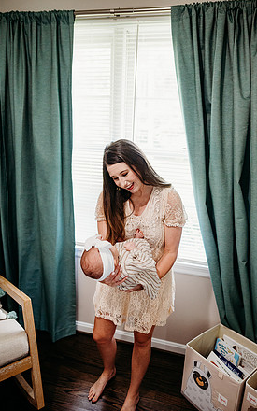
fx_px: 280
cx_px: 137
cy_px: 209
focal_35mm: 25
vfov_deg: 72.5
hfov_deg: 49.2
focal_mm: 24
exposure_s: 1/200
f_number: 2.5
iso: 1600
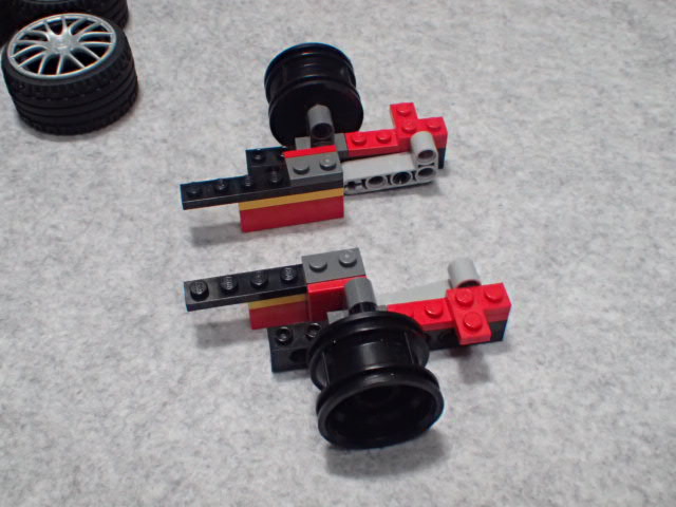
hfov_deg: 49.0
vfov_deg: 37.7
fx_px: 742
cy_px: 254
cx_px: 338
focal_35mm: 38
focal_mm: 6.86
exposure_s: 1/50
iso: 800
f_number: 3.5
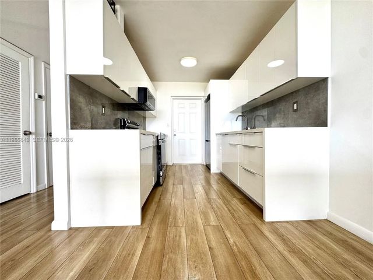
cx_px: 186
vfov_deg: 85.7
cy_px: 140
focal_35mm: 14
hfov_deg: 102.1
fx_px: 151
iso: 50
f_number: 2.2
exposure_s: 1/99
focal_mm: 2.22
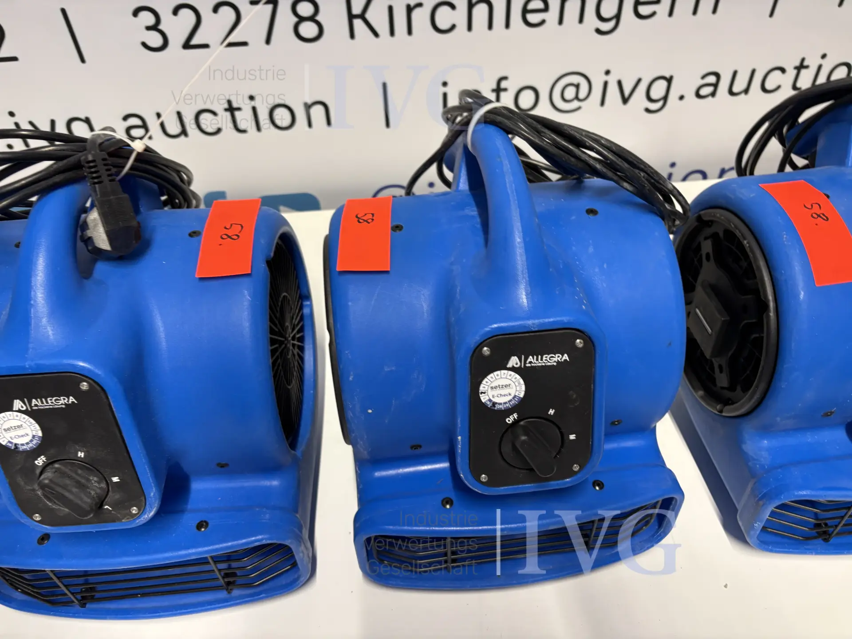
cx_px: 426
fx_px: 640
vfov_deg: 53.1
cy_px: 320
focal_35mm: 26
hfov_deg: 67.3
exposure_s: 1/50
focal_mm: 5.96
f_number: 1.6
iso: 125
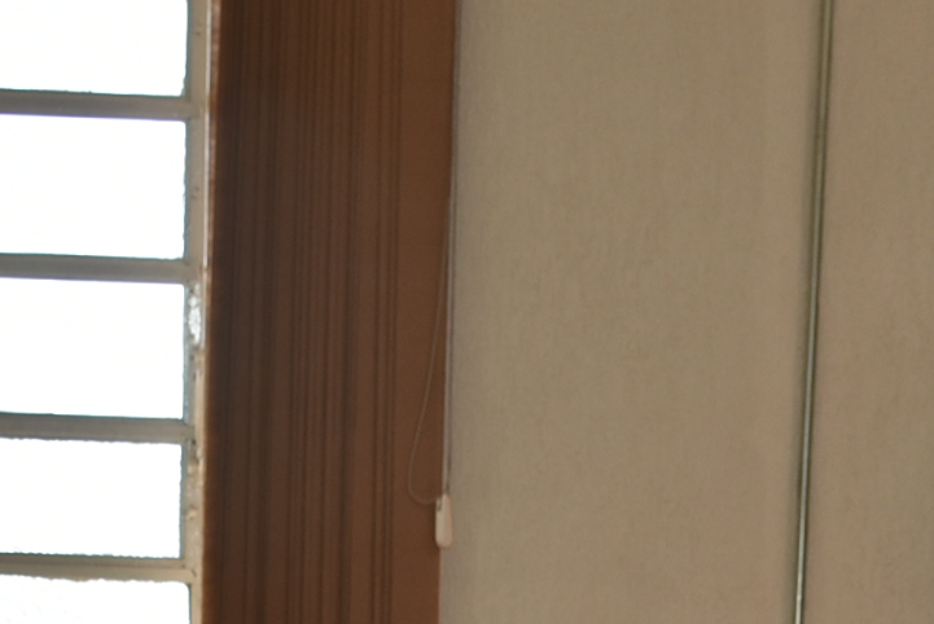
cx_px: 516
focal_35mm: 112
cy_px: 1182
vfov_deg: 11.3
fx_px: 2908
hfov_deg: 18.2
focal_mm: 18
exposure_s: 1/200
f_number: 3.5
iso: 200
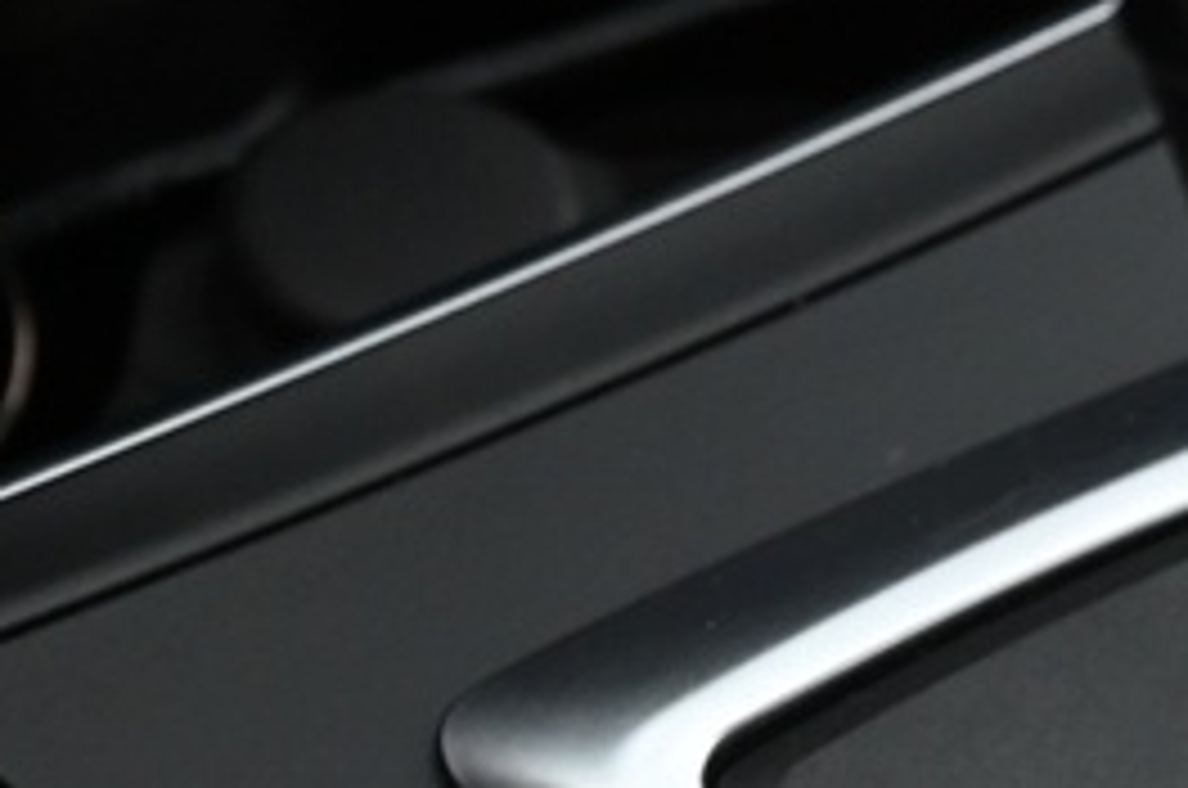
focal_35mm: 191
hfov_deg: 10.8
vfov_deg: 7.1
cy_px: 923
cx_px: 684
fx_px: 6292
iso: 2000
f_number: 4
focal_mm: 31
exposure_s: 1/13
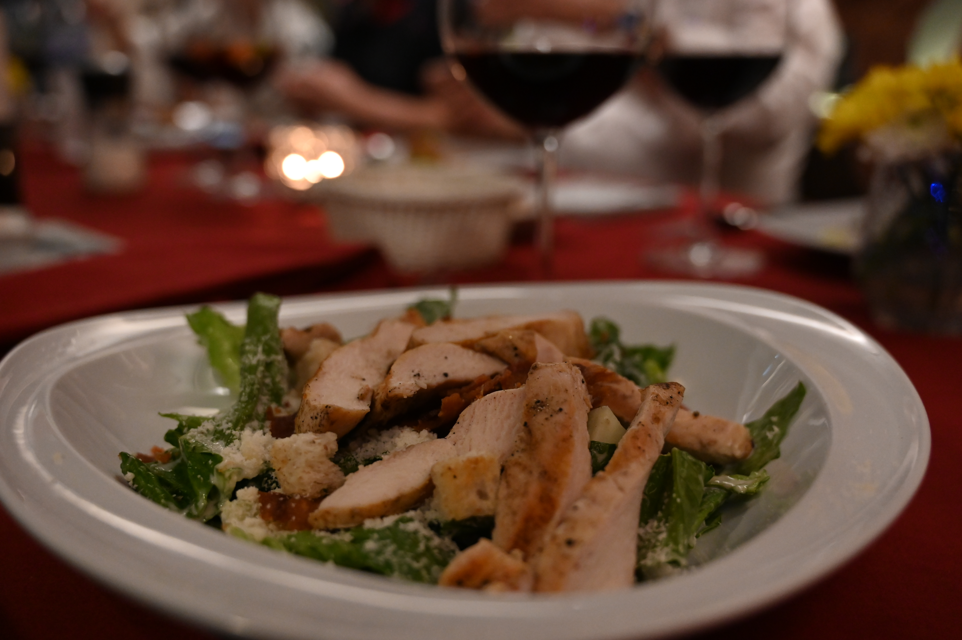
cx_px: 481
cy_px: 320
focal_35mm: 34
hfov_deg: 55.1
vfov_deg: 38.3
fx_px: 921
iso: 4500
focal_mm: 34.5
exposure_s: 1/60
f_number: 4
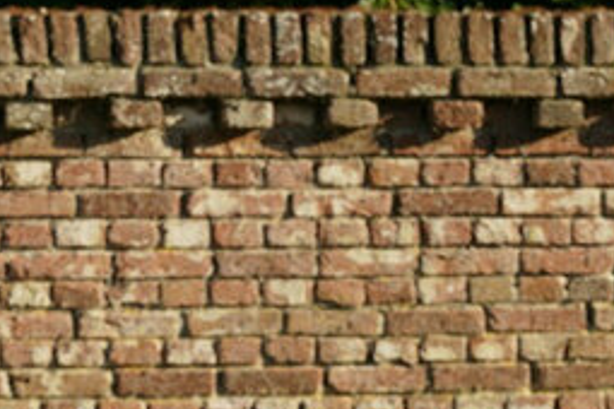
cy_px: 869
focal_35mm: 261
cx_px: 337
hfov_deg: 7.9
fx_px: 4457
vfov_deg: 5.1
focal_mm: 55.5
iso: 100
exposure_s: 1/125
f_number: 5.6
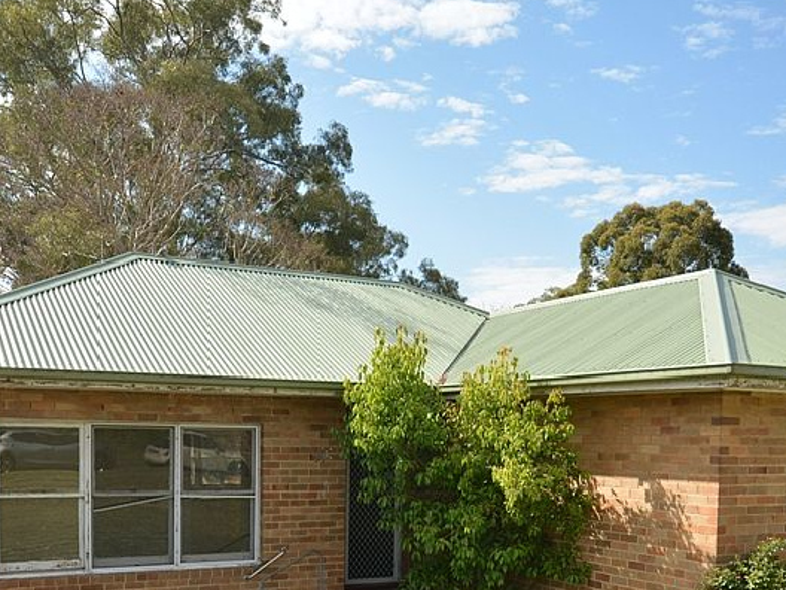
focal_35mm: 28
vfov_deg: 46.5
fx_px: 636
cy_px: 492
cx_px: 369
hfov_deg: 63.4
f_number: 4
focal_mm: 10
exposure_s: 1/60
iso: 220
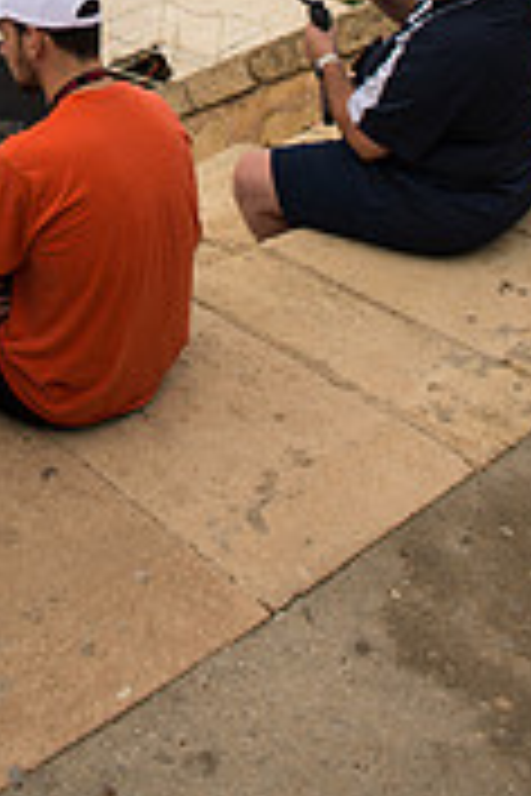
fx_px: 1350
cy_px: -202
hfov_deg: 21.5
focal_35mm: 61
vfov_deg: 28.0
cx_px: 9
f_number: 3.5
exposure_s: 1/640
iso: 100
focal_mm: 24
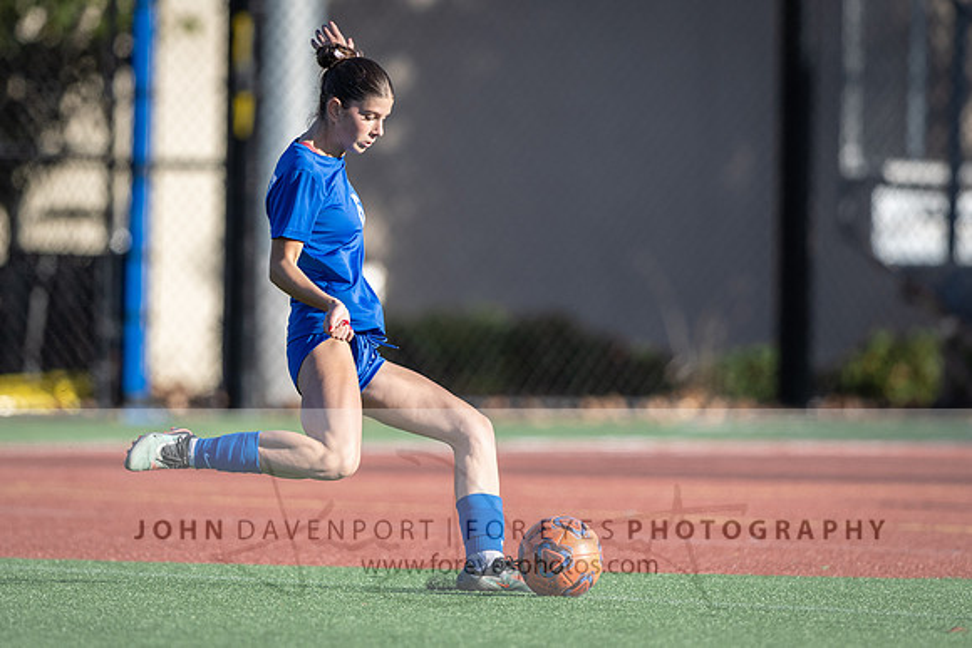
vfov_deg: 2.0
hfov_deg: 2.9
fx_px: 18891
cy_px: 232
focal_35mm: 700
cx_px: 373
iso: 180
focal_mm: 400
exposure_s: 1/2000
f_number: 2.8
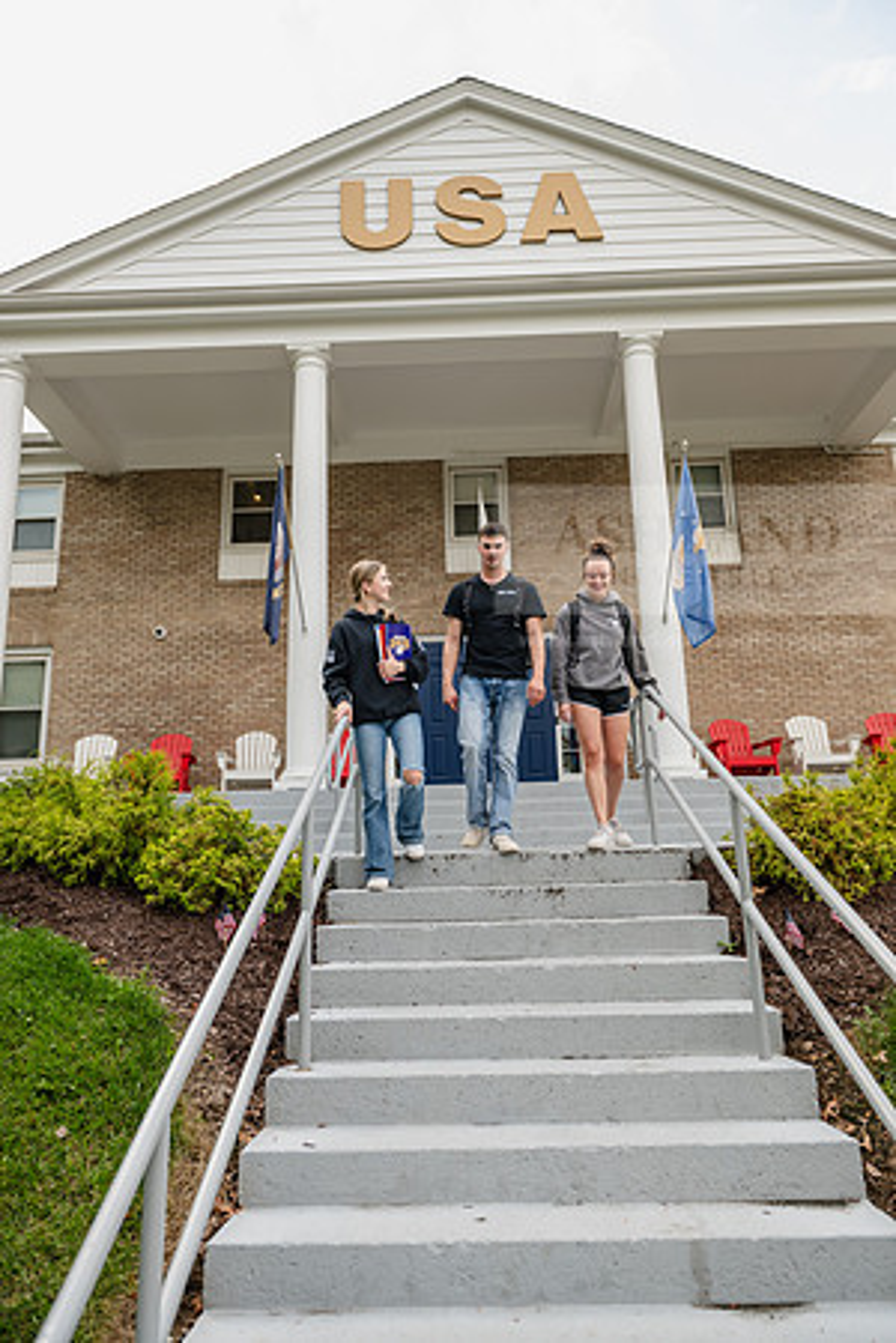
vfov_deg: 73.7
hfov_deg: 53.1
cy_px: 672
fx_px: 896
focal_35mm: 24
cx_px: 448
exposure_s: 1/640
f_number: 4
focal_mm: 24
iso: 320
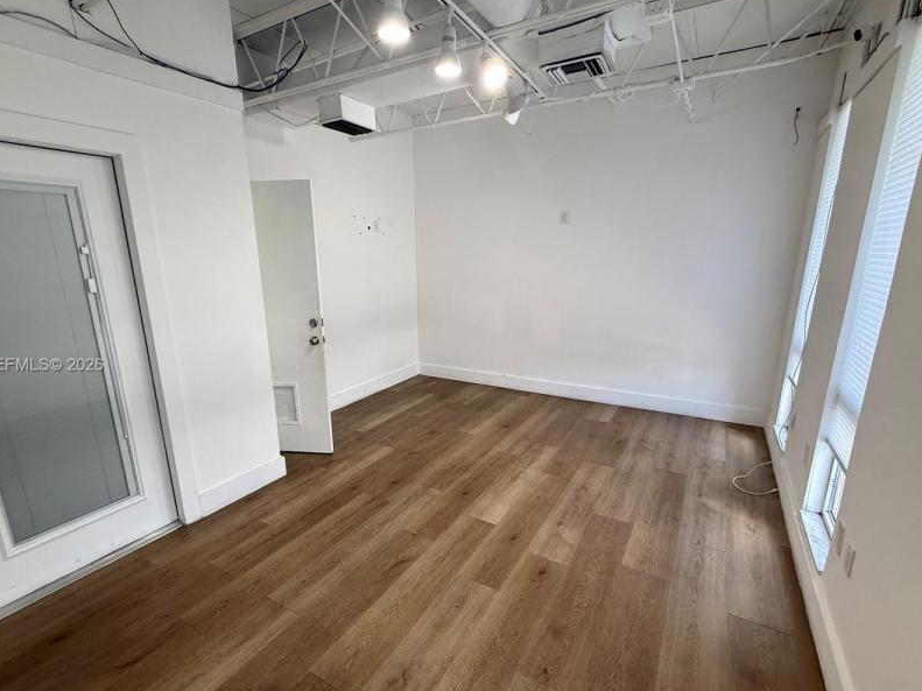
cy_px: 366
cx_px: 445
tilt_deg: -10.8
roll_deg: +0.1
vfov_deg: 74.6
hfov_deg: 91.0
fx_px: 453
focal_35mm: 17
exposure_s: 1/120
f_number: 2.2
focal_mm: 2.22
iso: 125
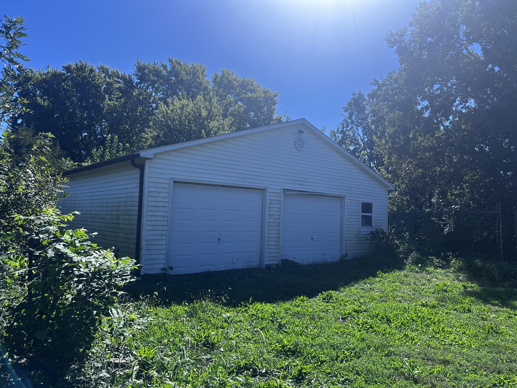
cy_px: 194
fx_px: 388
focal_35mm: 26
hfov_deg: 67.3
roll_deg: -2.6
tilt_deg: +3.6
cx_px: 258
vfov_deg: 53.1
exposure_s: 1/3460
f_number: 1.5
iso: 50
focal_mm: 5.7
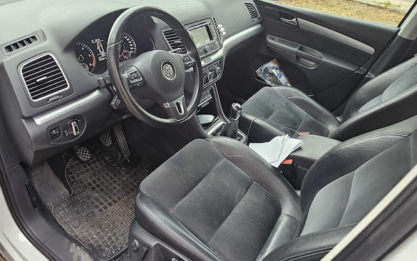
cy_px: 126
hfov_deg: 72.5
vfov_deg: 49.3
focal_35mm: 25
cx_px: 207
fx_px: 284
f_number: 1.7
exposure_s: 1/180
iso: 160
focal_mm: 6.3
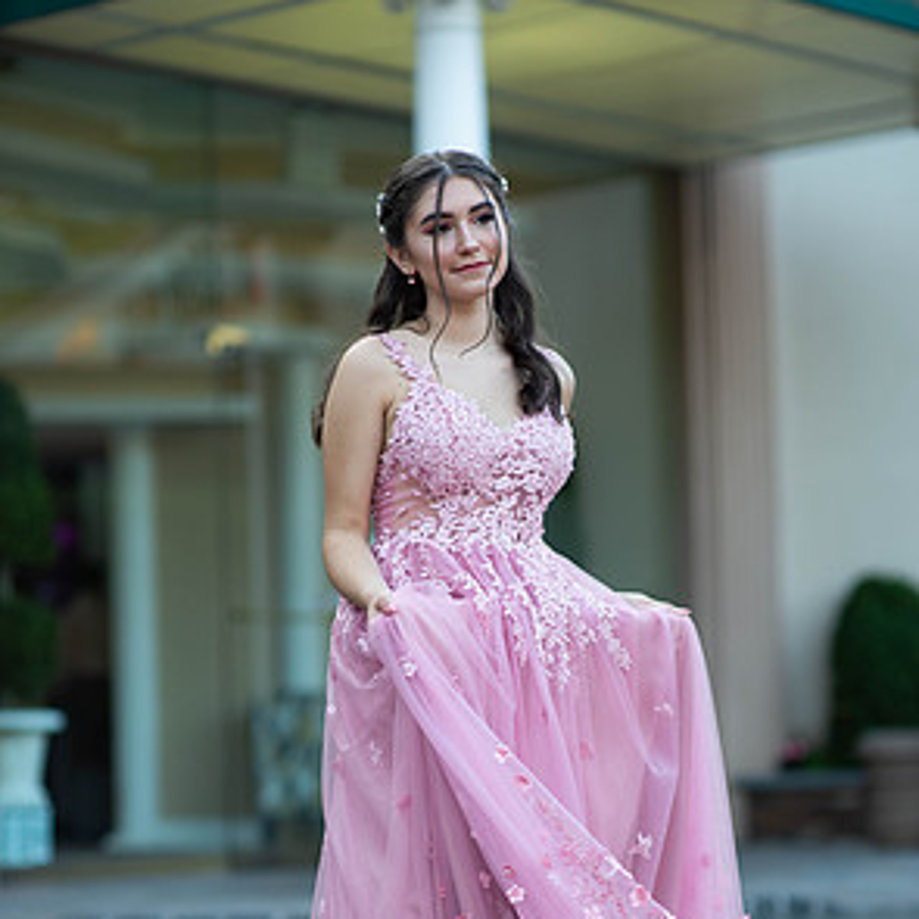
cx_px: 463
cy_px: 667
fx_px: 3304
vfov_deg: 15.8
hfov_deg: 15.8
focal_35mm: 110
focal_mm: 85
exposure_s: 1/640
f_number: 2
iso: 250
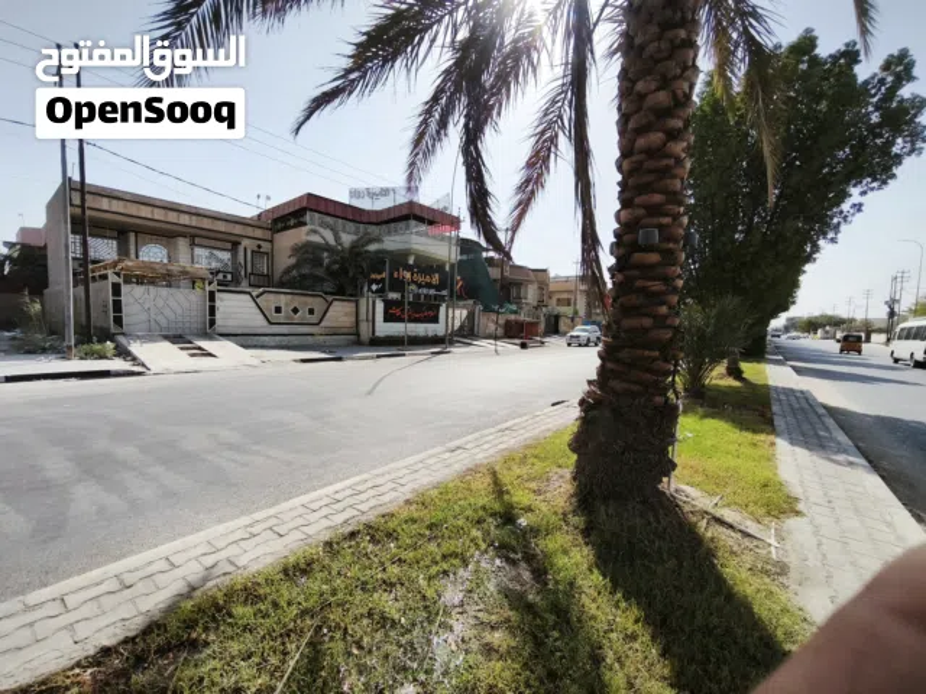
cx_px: 463
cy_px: 347
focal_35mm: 15
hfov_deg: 98.2
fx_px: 401
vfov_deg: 81.7
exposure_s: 1/2165
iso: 50
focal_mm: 1.91
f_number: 2.2
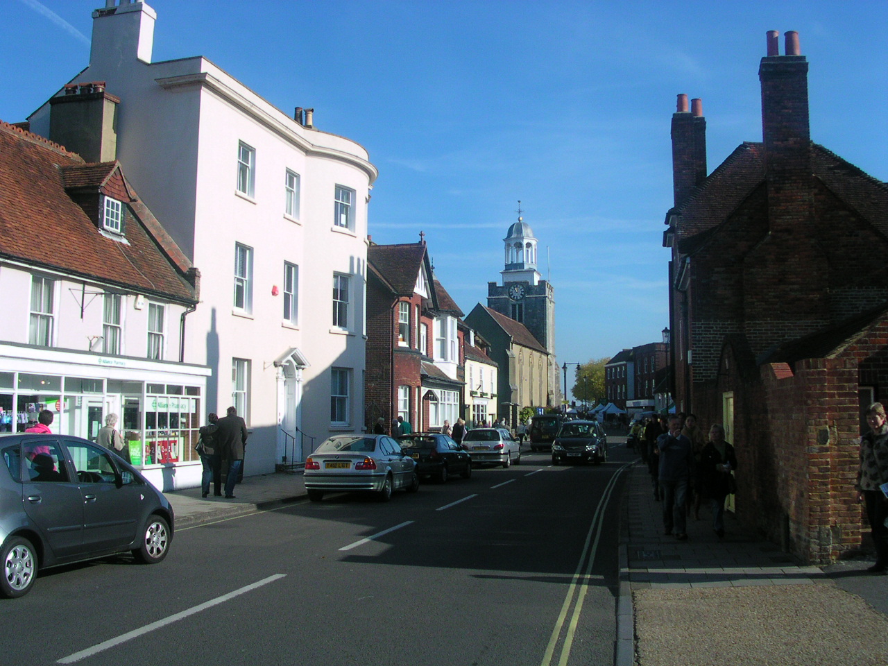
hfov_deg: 50.1
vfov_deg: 38.7
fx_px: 949
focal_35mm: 37
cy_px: 333
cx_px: 444
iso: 100
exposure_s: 1/545
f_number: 4.5
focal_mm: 5.6
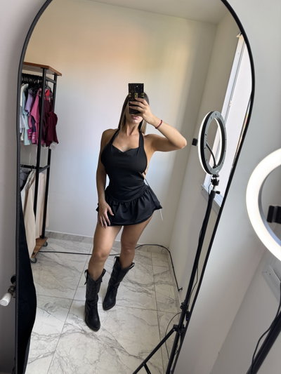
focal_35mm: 24
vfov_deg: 71.6
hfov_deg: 56.8
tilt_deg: -23.8
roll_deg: -9.5
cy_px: 187
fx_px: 260
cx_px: 140
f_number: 1.78
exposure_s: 1/121
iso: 125
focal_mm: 6.76
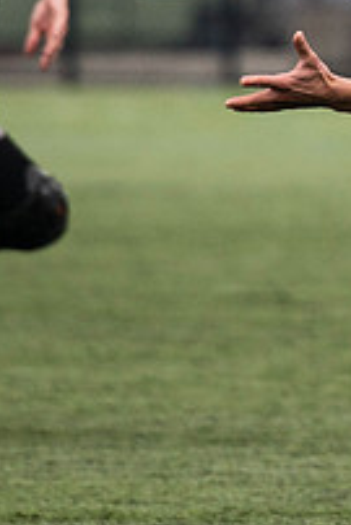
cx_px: 737
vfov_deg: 1.7
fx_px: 18073
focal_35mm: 1238
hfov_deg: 1.1
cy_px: -100
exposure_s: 1/1250
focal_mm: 200
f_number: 2.8
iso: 280
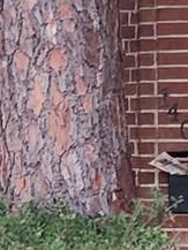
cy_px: 97
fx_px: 1570
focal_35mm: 217
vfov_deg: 9.1
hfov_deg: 6.8
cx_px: -45
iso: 1000
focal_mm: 6.4
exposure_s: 1/24
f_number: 1.8
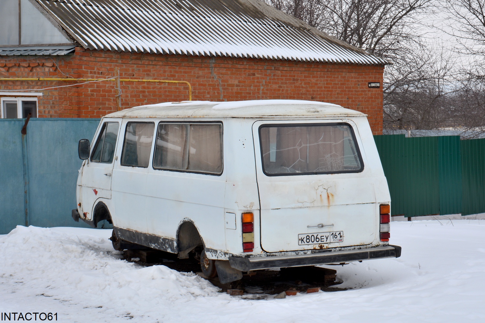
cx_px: 242
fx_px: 889
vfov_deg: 20.6
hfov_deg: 30.5
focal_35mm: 66
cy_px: 162
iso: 100
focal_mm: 44
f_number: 8
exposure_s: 1/250
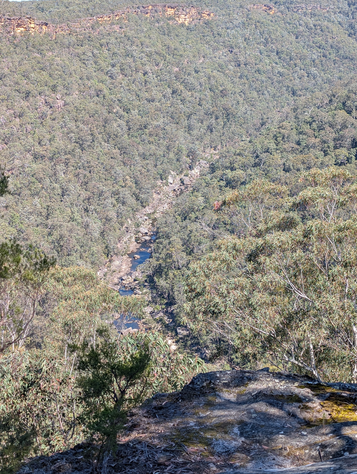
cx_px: 178
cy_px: 237
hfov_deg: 29.7
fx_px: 672
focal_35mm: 49
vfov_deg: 38.9
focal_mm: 6.9
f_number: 1.68
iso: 20
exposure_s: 1/354
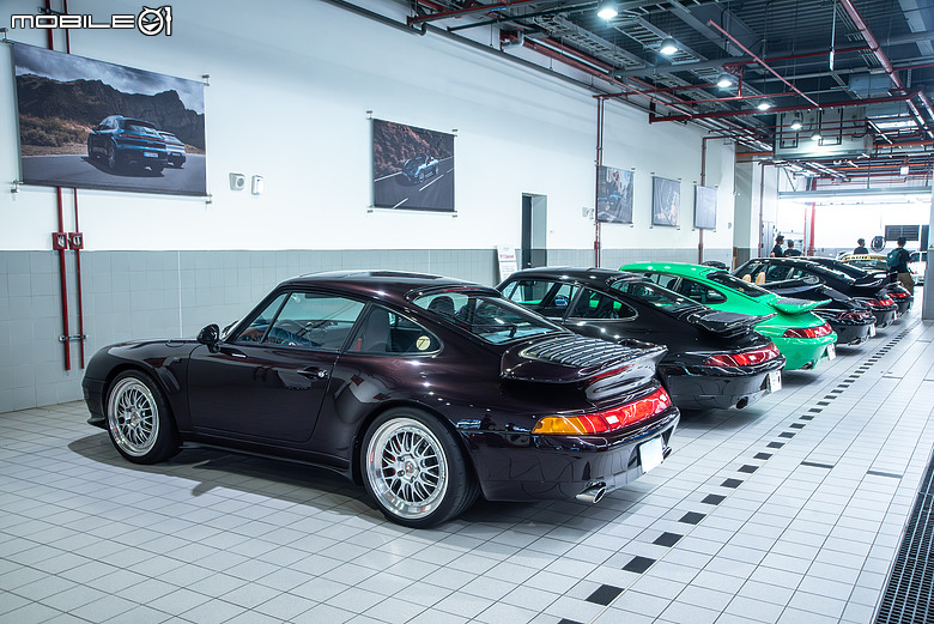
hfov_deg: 54.4
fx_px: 909
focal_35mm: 35
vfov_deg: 37.9
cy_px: 312
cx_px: 467
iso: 2000
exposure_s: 1/40
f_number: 4
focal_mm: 35
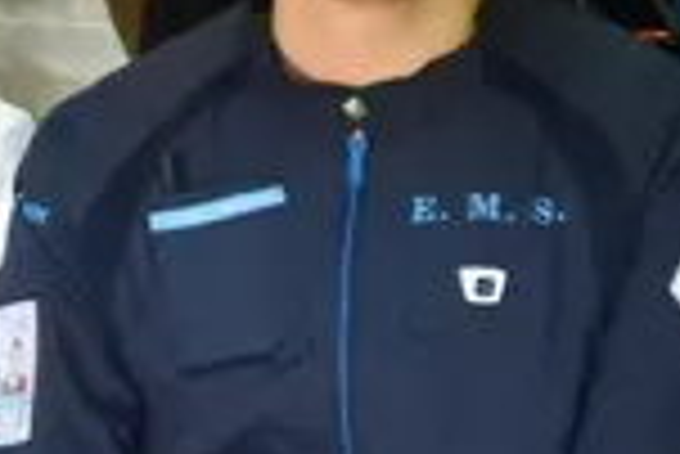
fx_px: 12025
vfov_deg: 2.2
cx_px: -635
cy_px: 52
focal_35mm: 636
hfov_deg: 3.2
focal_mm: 160
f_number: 5.6
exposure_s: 1/250
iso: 2500
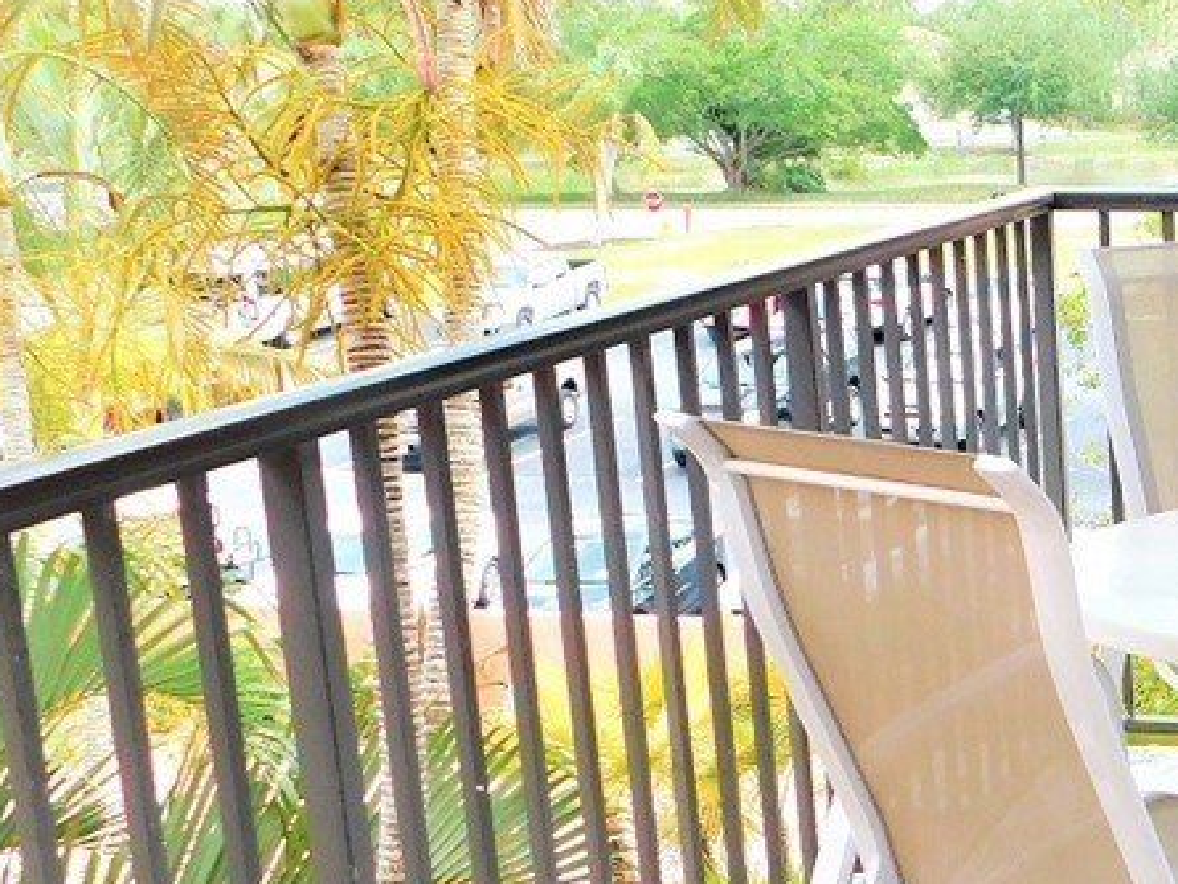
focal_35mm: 69
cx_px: 1302
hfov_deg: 26.0
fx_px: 2349
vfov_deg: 21.3
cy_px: 487
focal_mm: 5.3
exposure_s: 1/200
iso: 125
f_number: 3.2
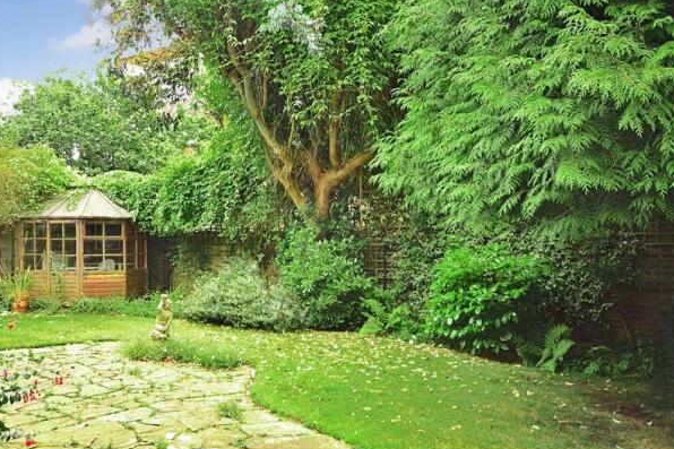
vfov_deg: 39.9
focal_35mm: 33
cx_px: 319
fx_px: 618
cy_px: 243
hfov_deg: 57.2
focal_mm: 20
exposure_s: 1/40
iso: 200
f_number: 5.6
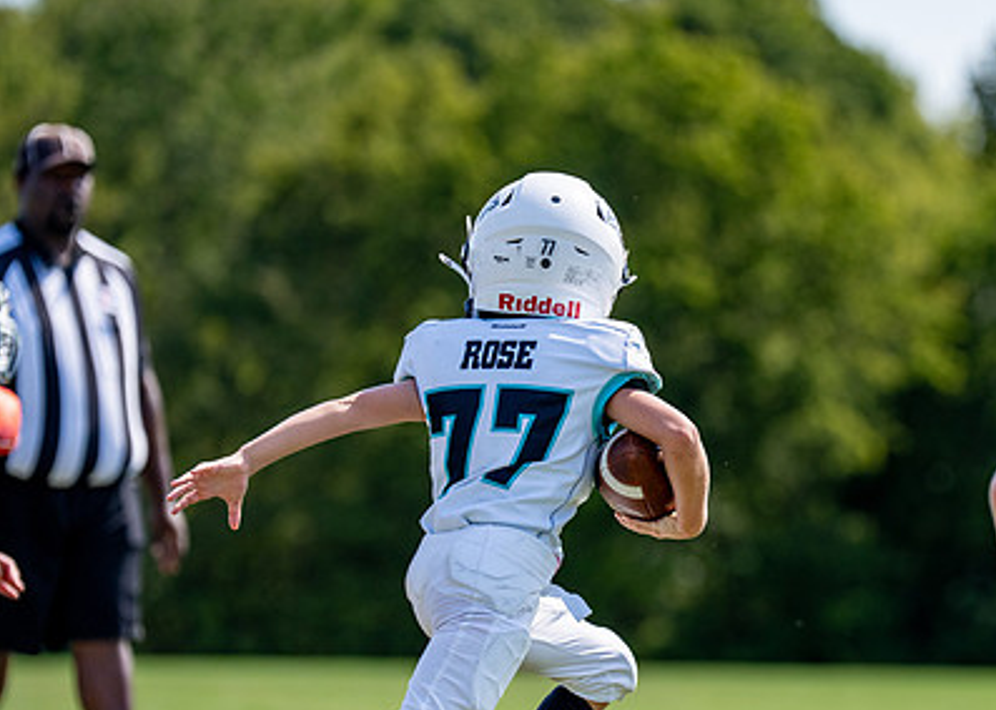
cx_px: 635
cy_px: 451
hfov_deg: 7.6
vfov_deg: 5.4
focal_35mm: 265
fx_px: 7491
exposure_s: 1/4000
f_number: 2.8
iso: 200
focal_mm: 154
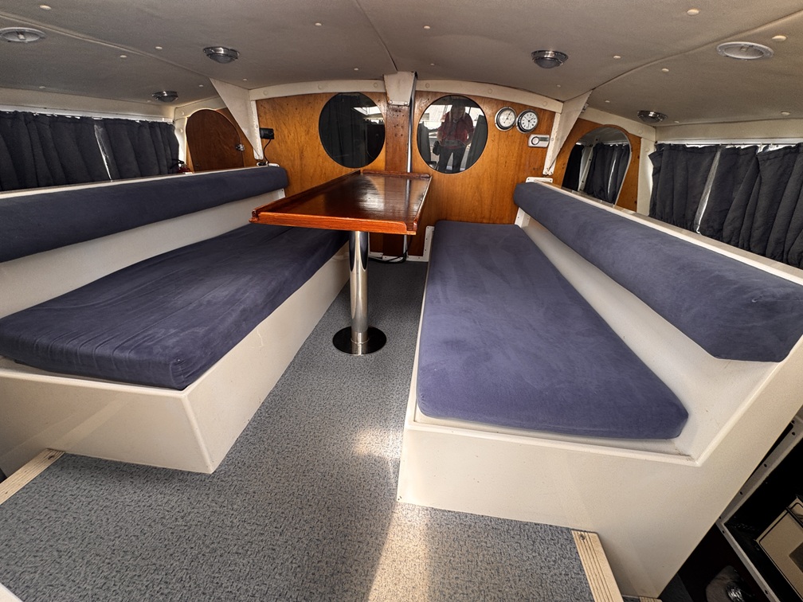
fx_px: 325
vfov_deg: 85.7
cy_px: 301
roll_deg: -3.6
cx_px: 402
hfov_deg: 102.1
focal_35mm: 14
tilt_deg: -27.7
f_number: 2.2
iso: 50
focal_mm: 2.22
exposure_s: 1/99
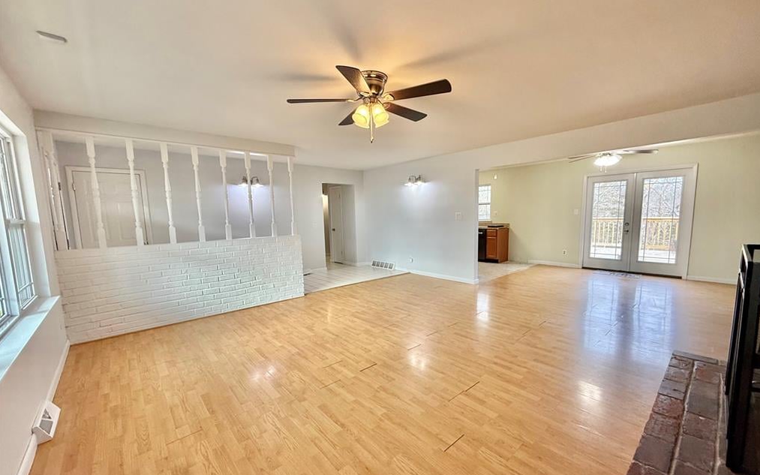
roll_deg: +1.5
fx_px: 311
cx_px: 383
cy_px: 251
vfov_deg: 74.7
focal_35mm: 15
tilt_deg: -6.6
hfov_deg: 101.5
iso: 160
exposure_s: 1/120
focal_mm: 2.22
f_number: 2.2
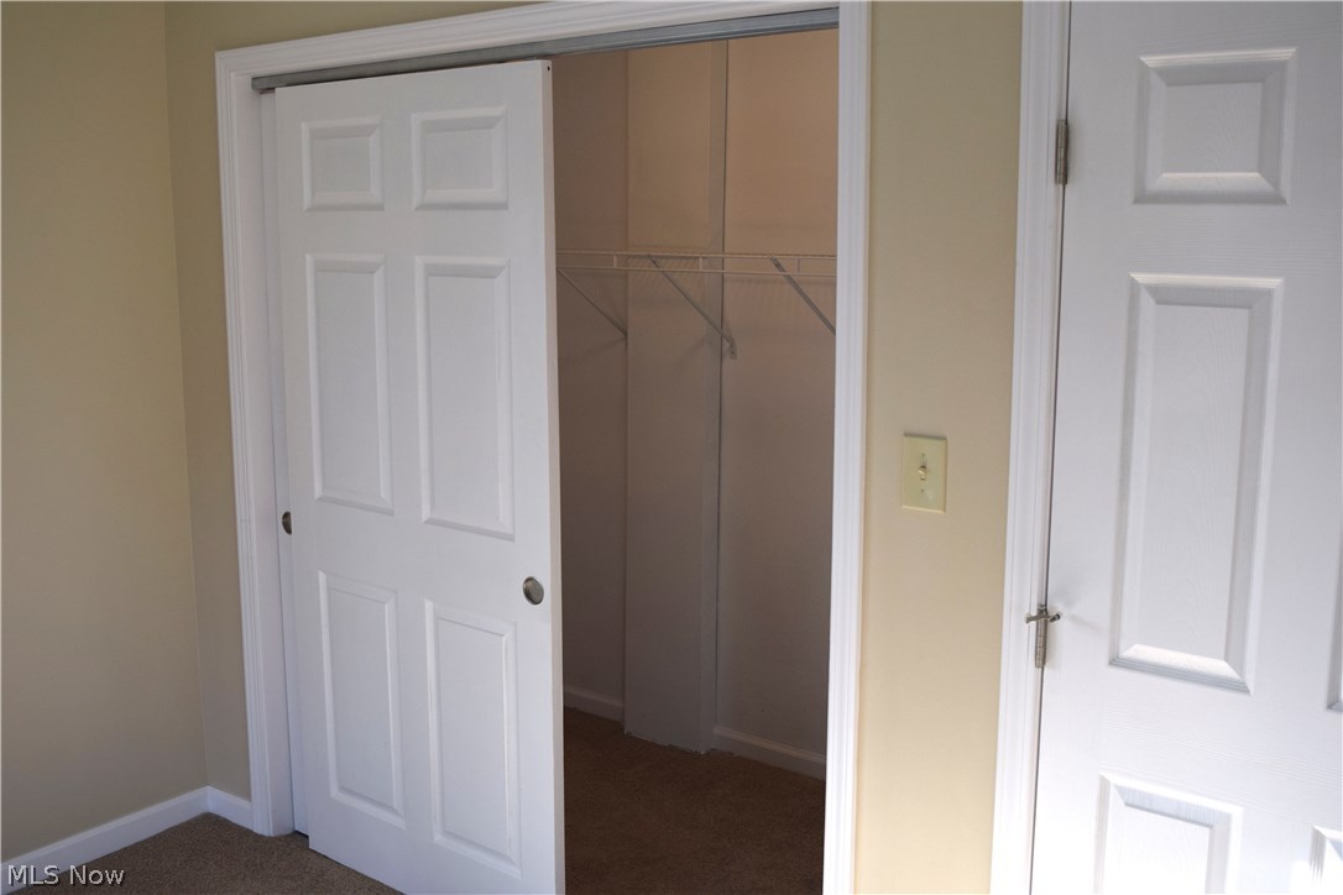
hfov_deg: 53.1
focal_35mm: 36
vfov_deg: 36.9
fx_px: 1343
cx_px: 672
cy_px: 448
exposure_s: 1/125
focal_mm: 24
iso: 400
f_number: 5.6
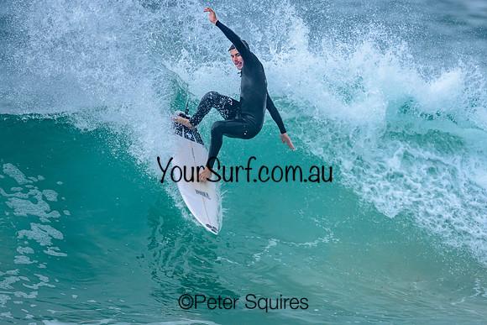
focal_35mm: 1094
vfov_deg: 1.3
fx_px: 14807
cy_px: 162
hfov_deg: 1.9
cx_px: 277
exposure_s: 1/2000
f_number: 6.3
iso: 720
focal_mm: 800
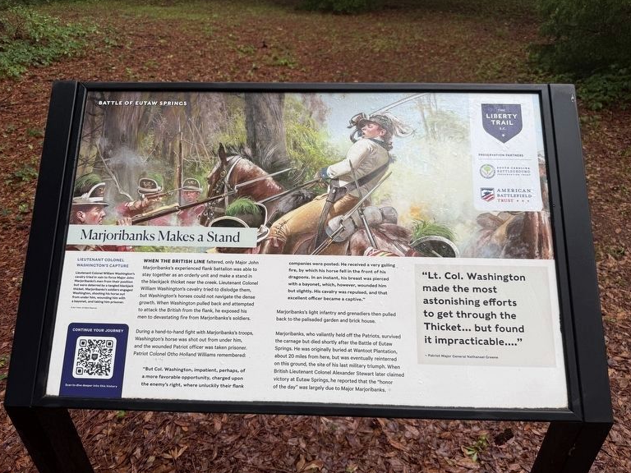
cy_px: 243
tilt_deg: -32.7
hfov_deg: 69.4
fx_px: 456
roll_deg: +0.1
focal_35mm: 25
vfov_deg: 54.9
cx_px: 306
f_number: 1.78
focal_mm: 6.76
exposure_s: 1/510
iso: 80
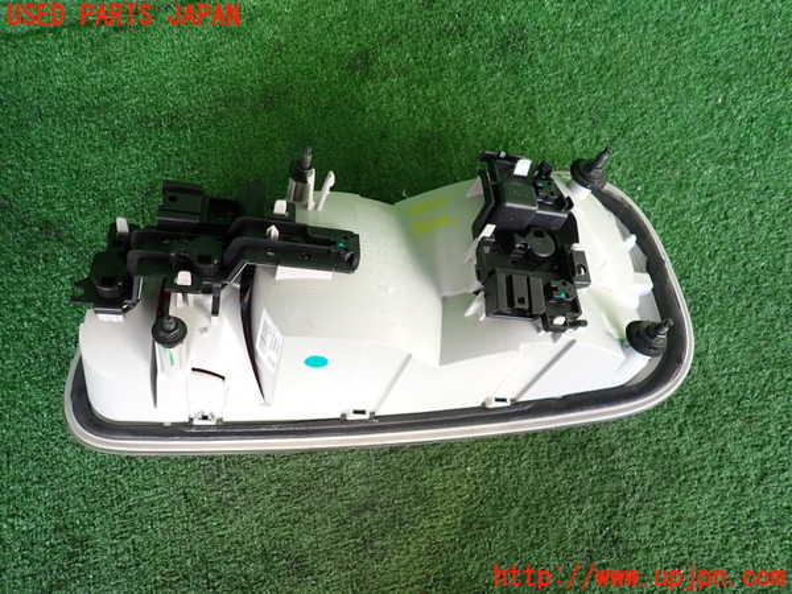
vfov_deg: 54.9
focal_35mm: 25
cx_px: 396
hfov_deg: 69.4
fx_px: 572
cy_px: 297
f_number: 2
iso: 100
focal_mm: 4.5
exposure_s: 1/60
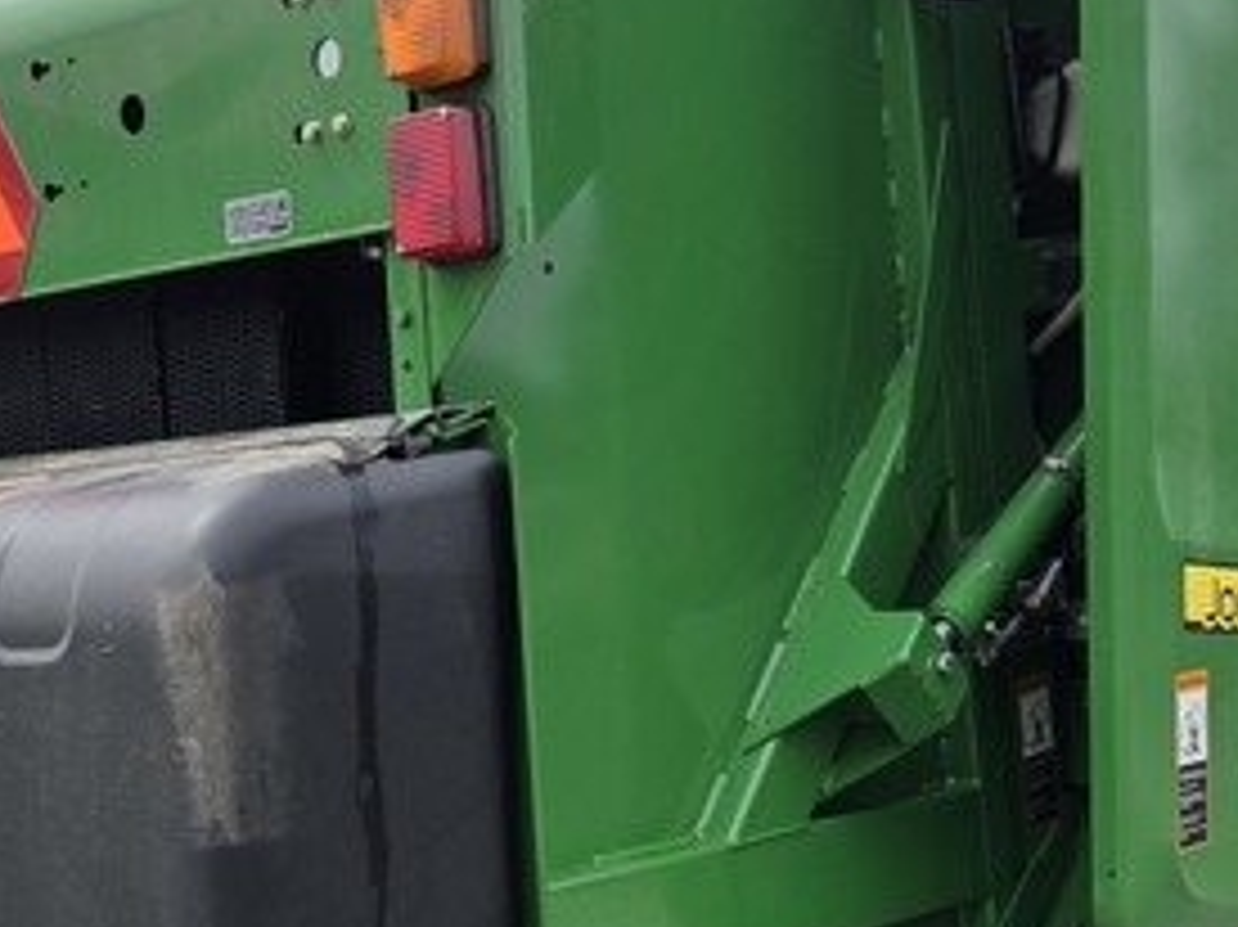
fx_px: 2395
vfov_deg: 21.1
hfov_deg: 28.9
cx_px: 486
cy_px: 940
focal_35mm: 67
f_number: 1.8
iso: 25
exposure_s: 1/1391
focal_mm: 5.4
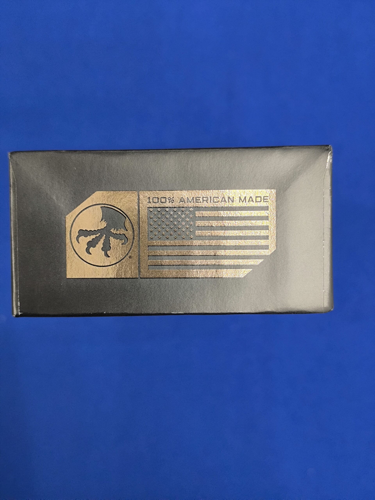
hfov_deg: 31.5
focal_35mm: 46
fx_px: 664
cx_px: 188
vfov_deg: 41.2
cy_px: 250
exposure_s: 1/100
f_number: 1.65
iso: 640
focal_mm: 6.14
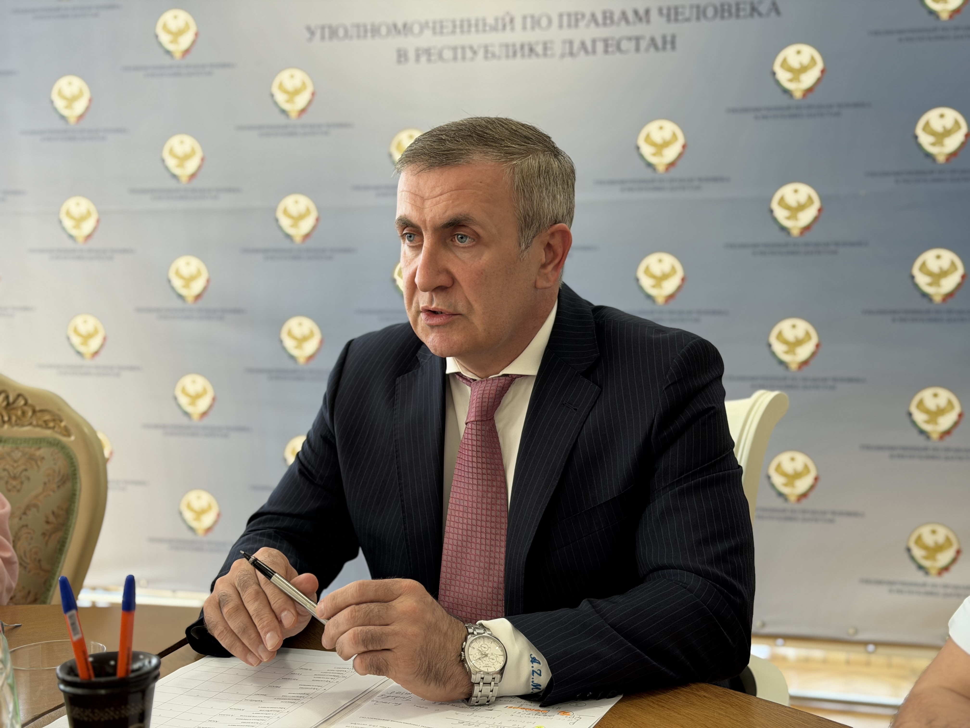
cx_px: 485
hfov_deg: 39.7
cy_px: 364
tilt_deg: -4.1
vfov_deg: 30.3
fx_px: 1345
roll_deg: +1.2
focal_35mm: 48
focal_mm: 6.76
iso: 160
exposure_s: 1/60
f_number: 1.78
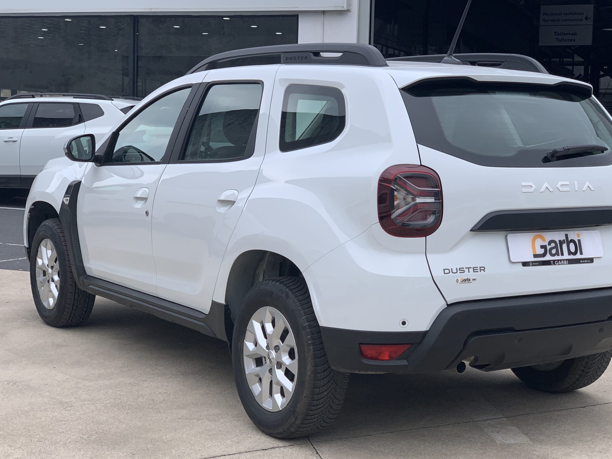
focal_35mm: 61
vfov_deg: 24.0
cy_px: 225
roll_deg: -1.7
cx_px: 336
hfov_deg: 31.7
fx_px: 1079
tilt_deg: -3.6
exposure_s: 1/761
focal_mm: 6
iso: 16
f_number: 2.4
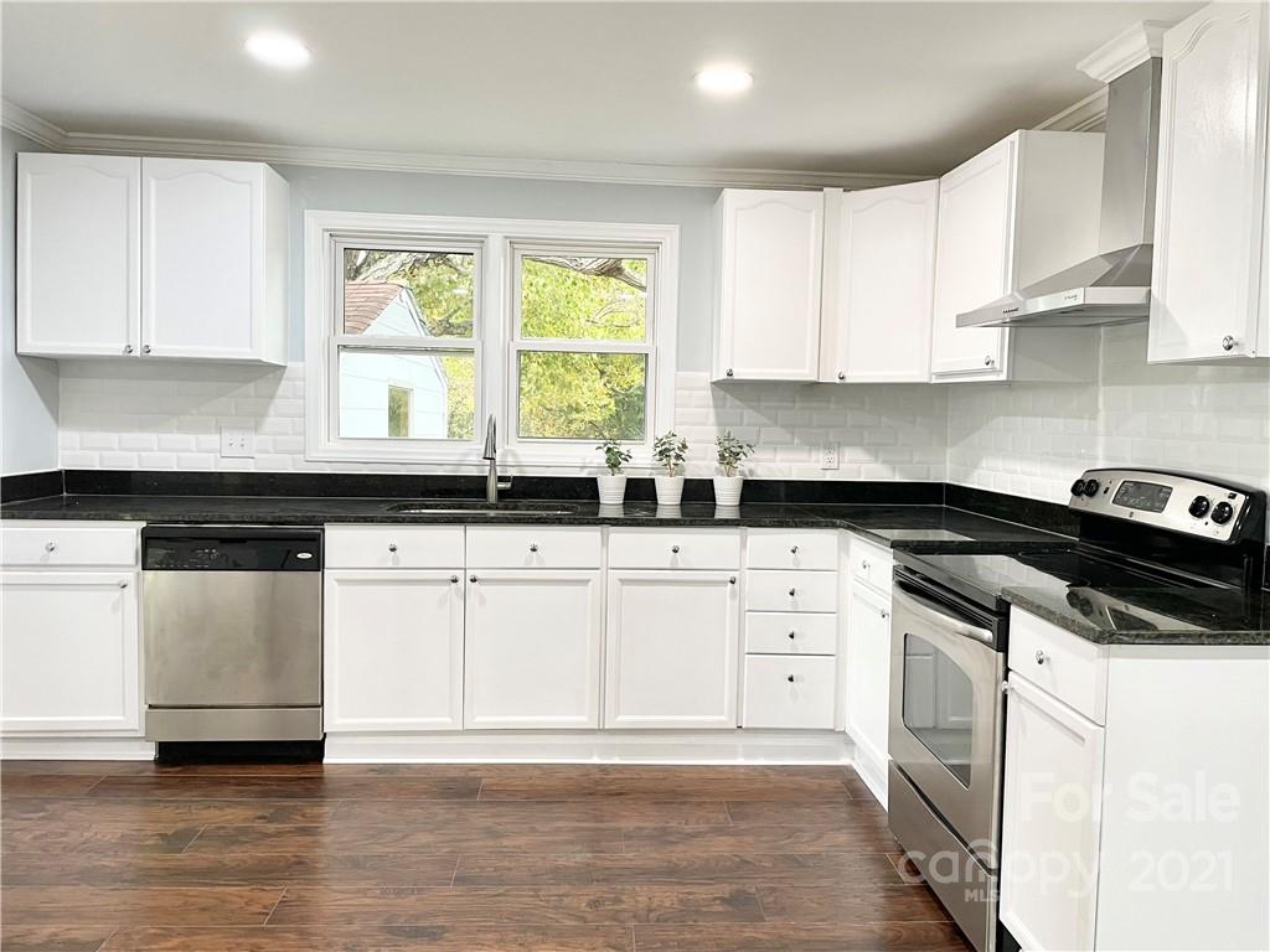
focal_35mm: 26
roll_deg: -1.7
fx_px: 954
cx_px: 635
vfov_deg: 53.1
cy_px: 476
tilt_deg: -3.2
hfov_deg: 67.3
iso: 100
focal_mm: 4.2
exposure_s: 1/60
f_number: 1.6
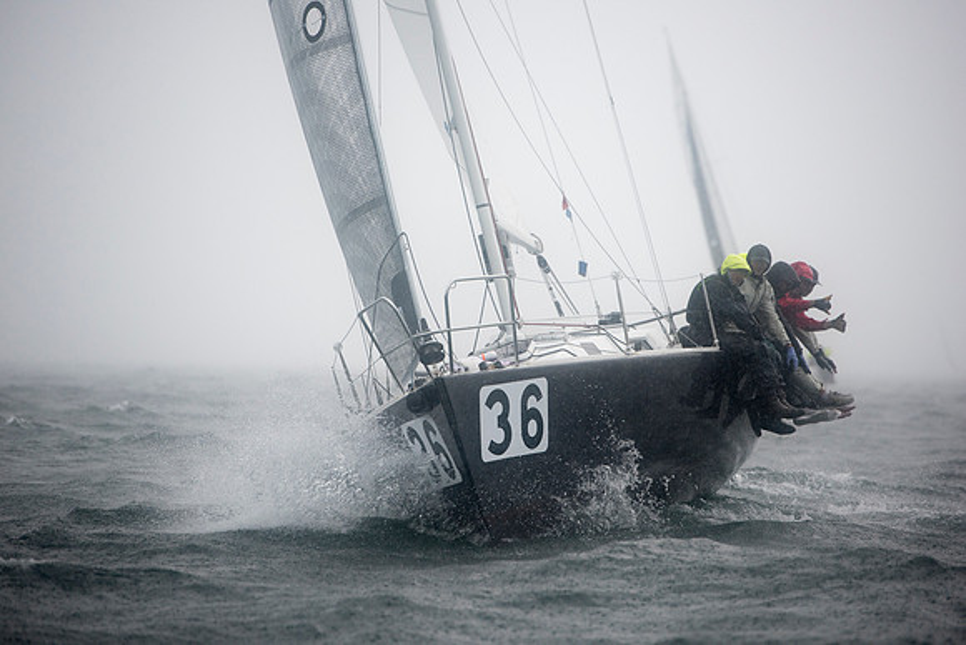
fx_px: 5233
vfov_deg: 7.0
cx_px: 483
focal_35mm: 195
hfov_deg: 10.5
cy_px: 322
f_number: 3.5
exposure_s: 1/640
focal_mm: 195
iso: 400
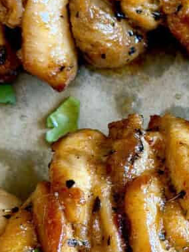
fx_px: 896
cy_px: 175
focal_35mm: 123
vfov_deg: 16.0
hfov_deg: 11.8
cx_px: 216
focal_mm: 6.8
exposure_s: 1/60
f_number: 1.8
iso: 200
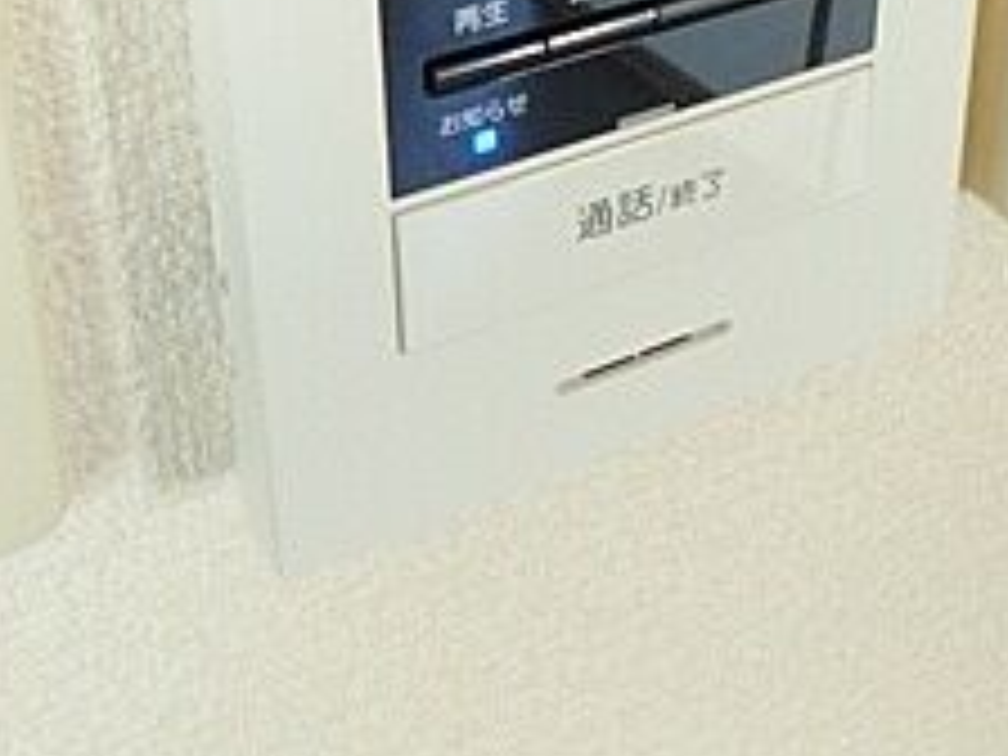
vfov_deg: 22.5
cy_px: -144
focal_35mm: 60
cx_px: 590
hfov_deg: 32.1
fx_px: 1747
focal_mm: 3.7
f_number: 3.5
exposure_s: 1/30
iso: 320
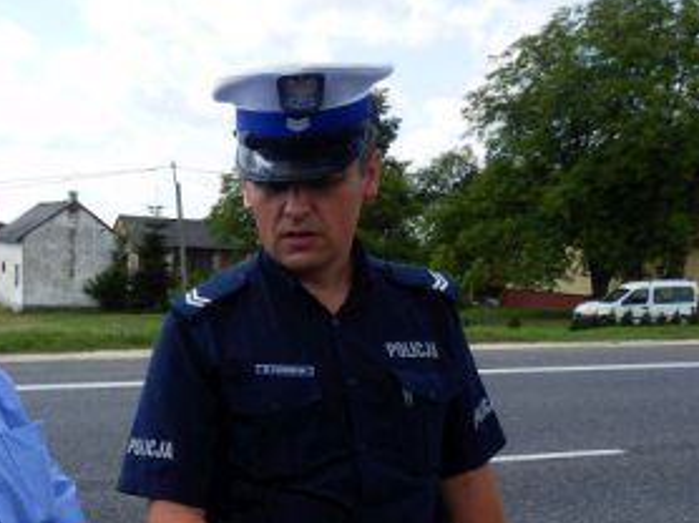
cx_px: 126
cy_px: 451
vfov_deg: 30.9
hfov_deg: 40.2
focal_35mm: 45
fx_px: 908
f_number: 3
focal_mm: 4.5
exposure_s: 1/640
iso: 80
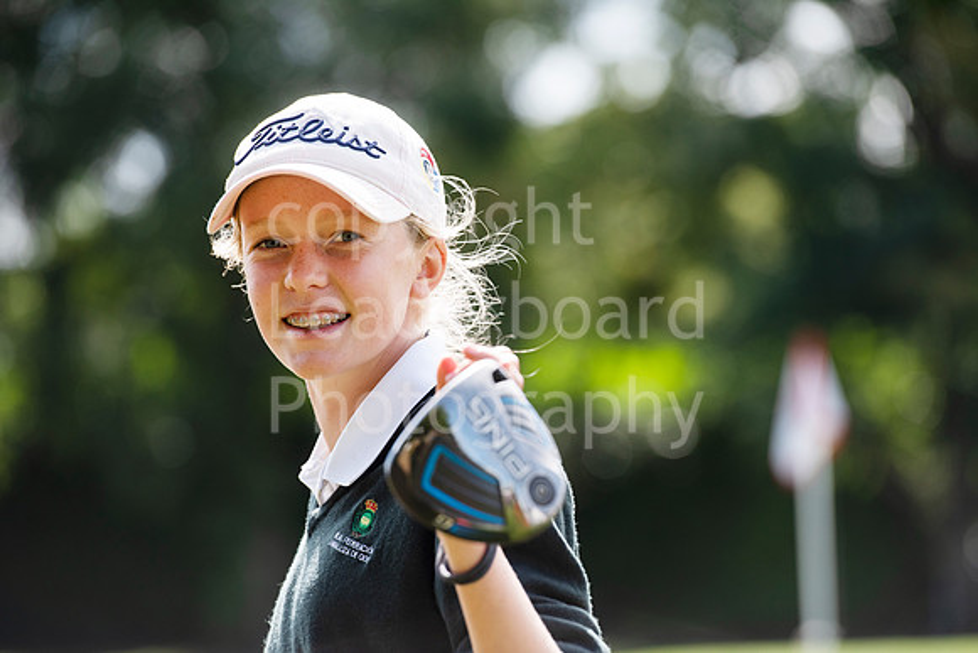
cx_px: 489
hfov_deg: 10.3
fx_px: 5434
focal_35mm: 200
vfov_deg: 6.9
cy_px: 326
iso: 400
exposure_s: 1/1000
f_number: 4
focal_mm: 200
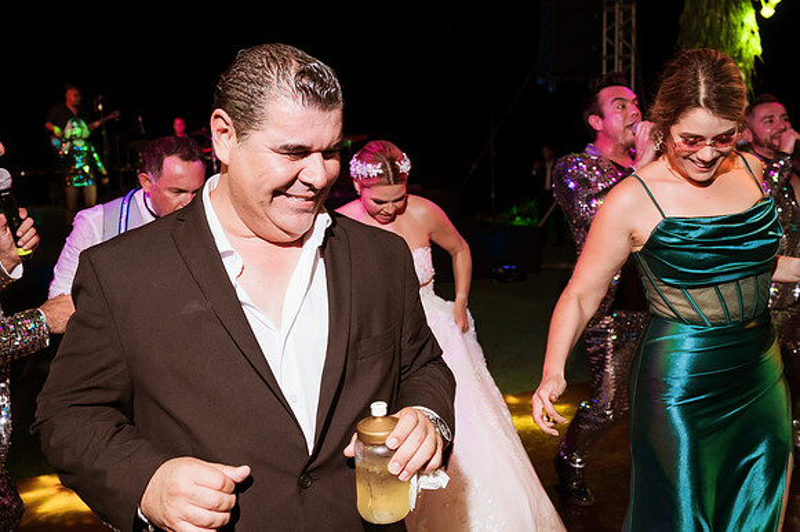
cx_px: 400
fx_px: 777
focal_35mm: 35
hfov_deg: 54.5
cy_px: 266
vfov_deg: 37.8
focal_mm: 35
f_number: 5.6
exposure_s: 1/200
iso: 1600
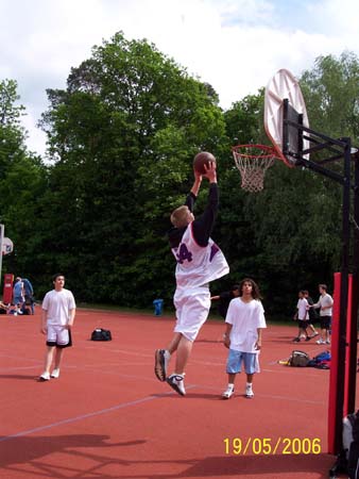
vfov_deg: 49.0
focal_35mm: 38
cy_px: 240
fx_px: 525
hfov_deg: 37.8
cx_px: 180
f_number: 4.8
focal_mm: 8
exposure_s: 1/700
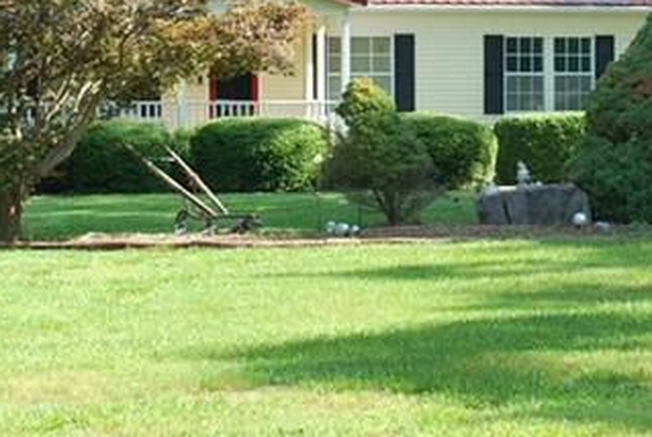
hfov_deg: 15.1
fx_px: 2450
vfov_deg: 10.1
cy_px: 28
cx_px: 433
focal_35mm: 135
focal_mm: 28
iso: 110
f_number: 4.5
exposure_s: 1/125
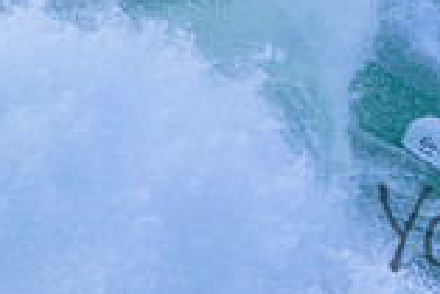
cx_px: 667
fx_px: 36113
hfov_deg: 0.7
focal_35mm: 2952
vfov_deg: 0.5
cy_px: 203
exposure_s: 1/2000
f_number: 11
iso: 2200
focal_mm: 800
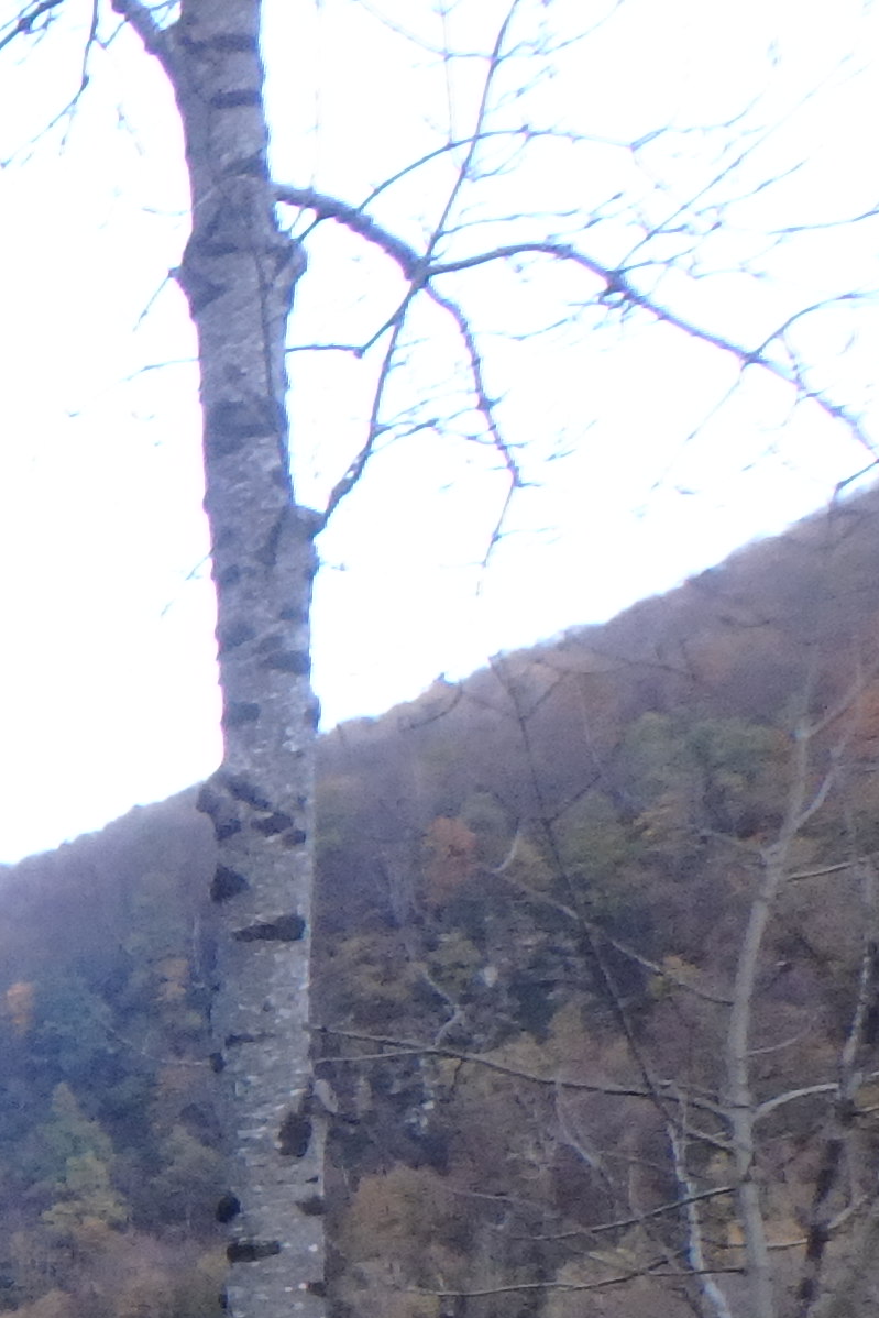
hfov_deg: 12.2
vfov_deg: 22.1
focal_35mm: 84
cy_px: 1646
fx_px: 3075
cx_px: -1364
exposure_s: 1/80
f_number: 3.5
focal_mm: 3.7
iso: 125
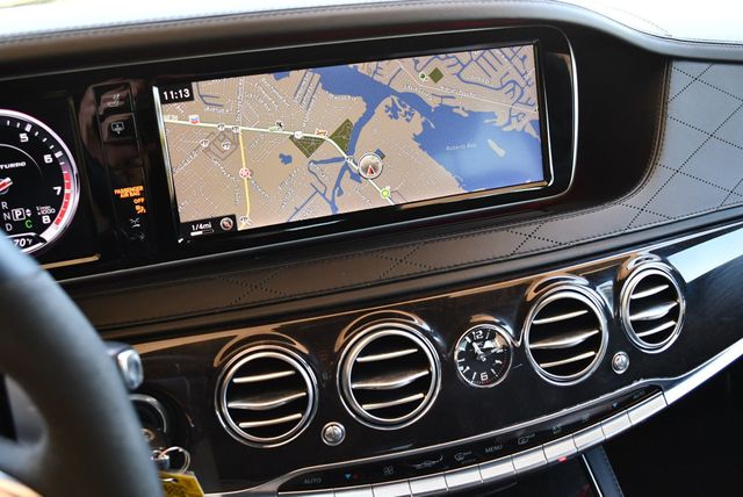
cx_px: 372
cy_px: 248
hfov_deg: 53.1
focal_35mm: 36
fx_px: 744
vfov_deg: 36.9
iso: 800
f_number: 3.5
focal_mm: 18
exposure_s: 1/125
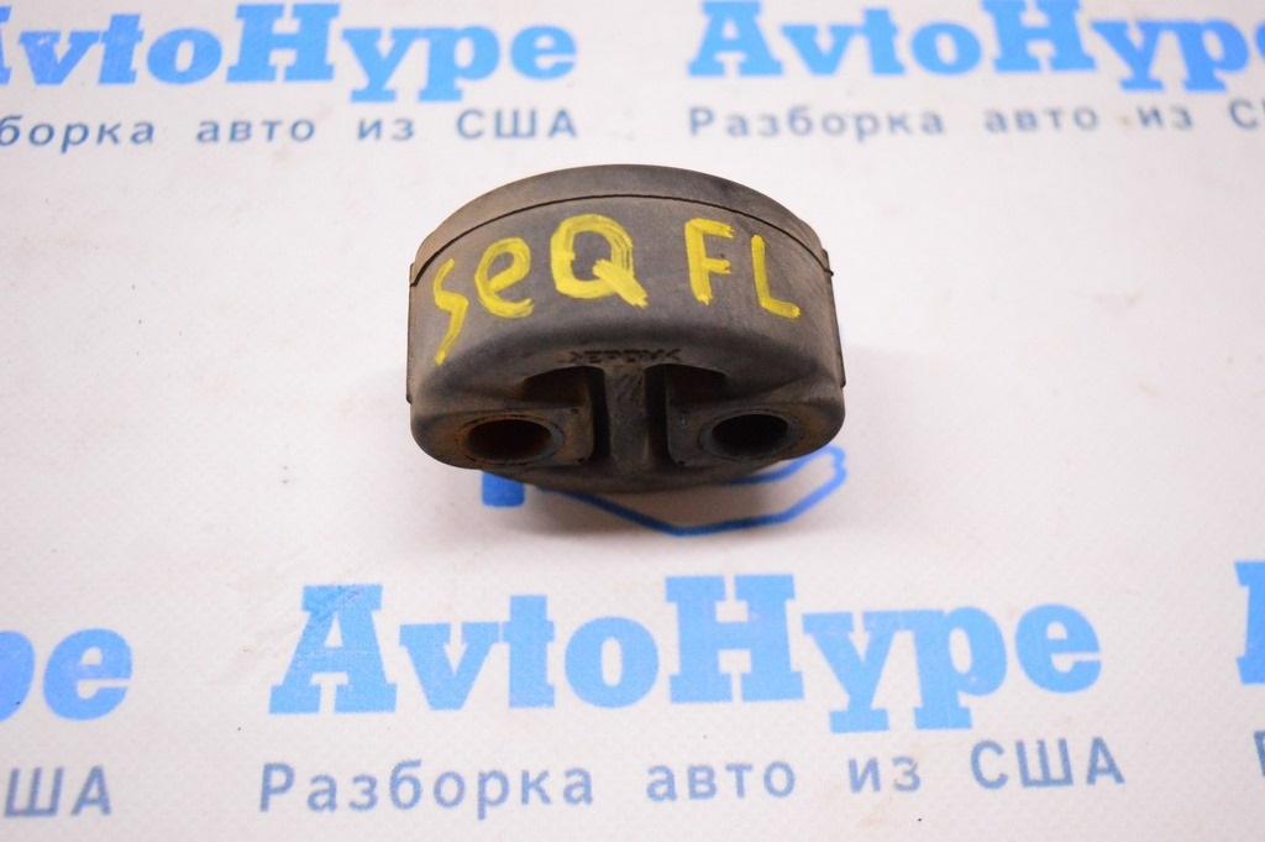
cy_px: 421
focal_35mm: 42
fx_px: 1475
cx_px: 632
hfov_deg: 46.4
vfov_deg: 31.8
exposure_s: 1/320
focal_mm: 28
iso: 3200
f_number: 4.2
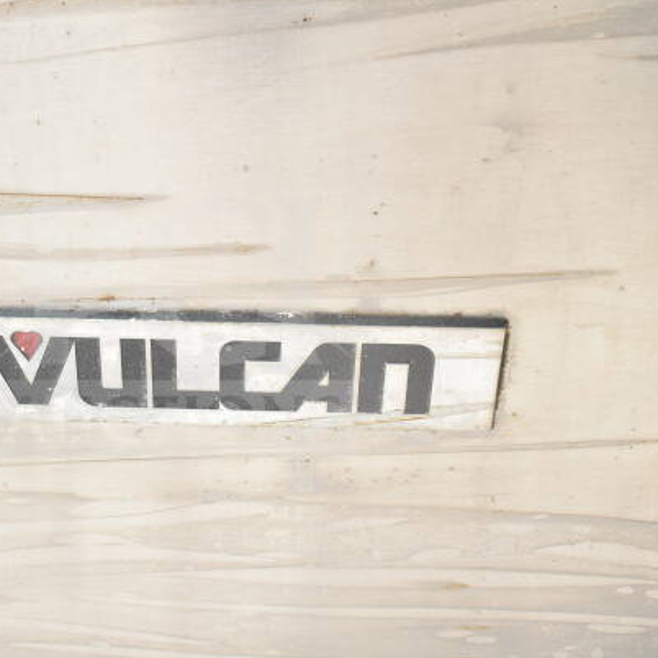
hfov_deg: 25.2
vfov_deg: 25.5
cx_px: 174
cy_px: 328
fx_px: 1455
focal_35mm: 68
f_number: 9
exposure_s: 1/320
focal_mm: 35
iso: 1600
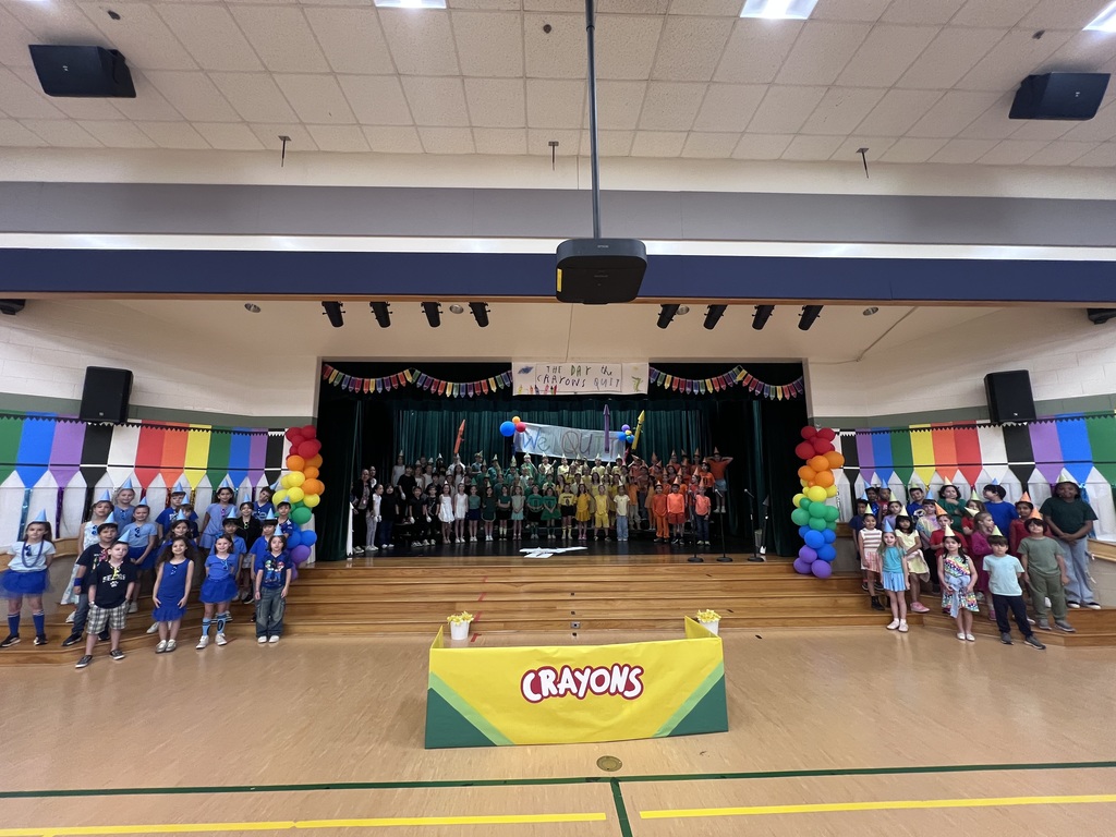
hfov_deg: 106.2
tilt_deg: +9.1
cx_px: 558
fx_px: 419
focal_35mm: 13
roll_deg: +1.4
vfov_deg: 89.9
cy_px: 418
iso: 320
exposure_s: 1/60
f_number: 1.8
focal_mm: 1.57
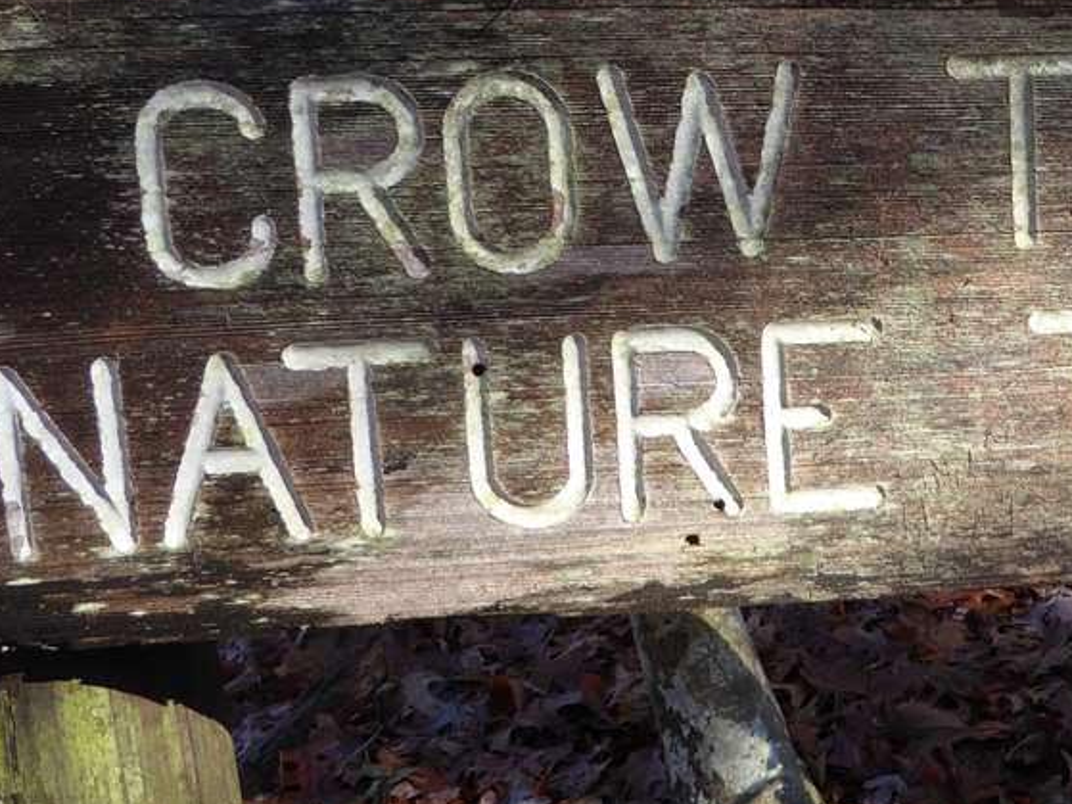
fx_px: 1362
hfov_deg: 40.6
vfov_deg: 32.5
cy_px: 246
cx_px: 907
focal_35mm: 44
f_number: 3.3
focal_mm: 4.3
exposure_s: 1/160
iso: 100
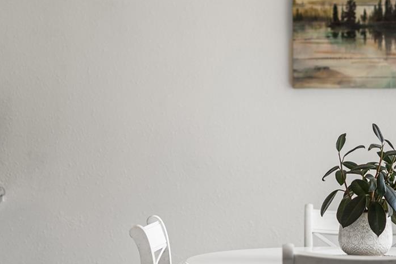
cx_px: 295
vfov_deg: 11.9
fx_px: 1266
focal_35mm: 115
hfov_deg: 17.7
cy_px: 133
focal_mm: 50
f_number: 1.8
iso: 200
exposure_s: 1/50
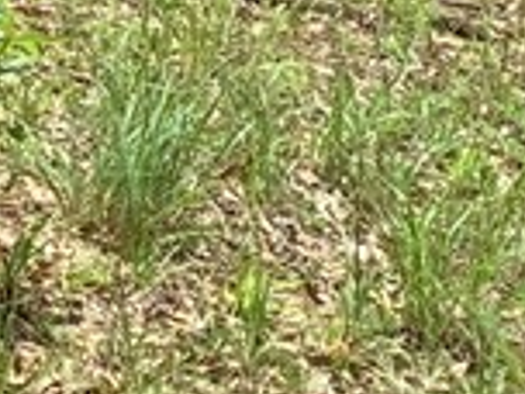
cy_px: -722
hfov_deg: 9.0
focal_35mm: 209
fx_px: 3170
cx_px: -446
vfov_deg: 6.6
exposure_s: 1/574
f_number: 2.4
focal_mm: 3.3
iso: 25
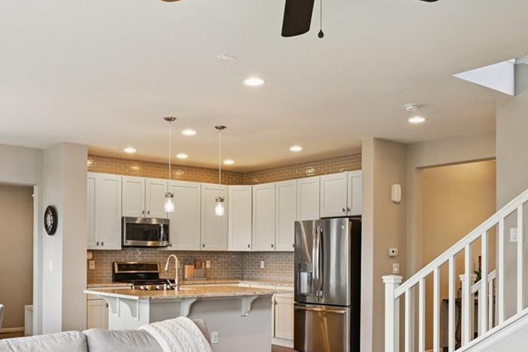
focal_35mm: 39
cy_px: 258
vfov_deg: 33.6
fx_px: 572
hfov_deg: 49.3
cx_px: 214
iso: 400
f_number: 10
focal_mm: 18
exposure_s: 1/13
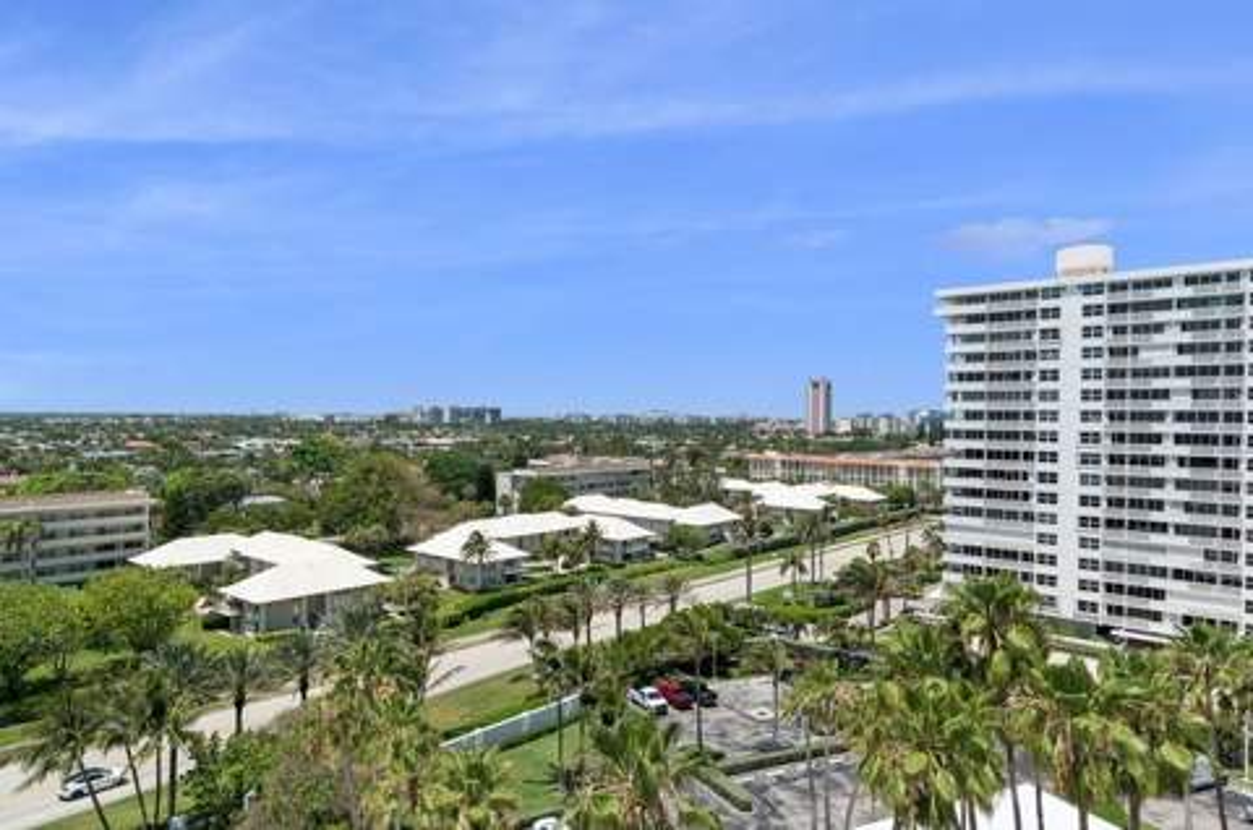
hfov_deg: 73.8
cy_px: 415
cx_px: 626
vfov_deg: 52.9
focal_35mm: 24
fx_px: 834
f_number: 11
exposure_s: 1/320
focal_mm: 24
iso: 100
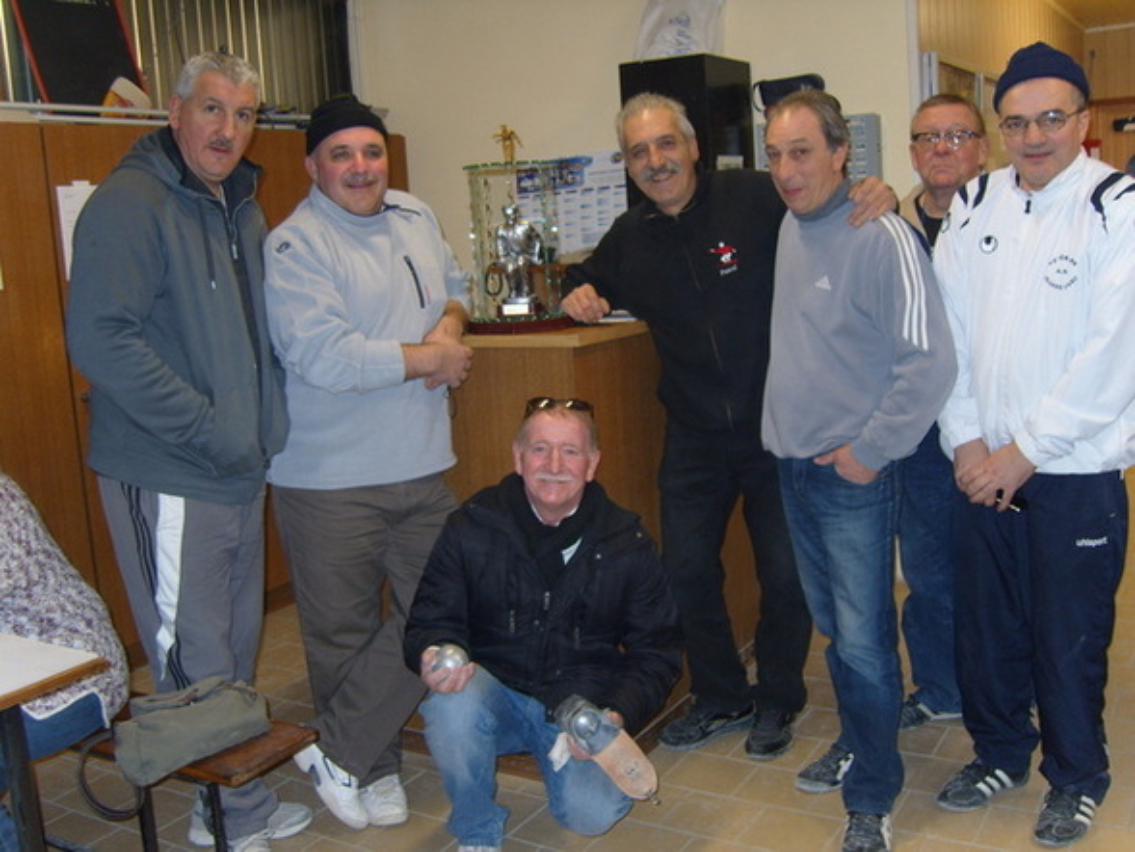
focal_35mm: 35
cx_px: 568
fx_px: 1148
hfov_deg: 52.6
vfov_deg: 40.7
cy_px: 426
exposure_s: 1/30
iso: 111
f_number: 2.8
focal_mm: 7.4
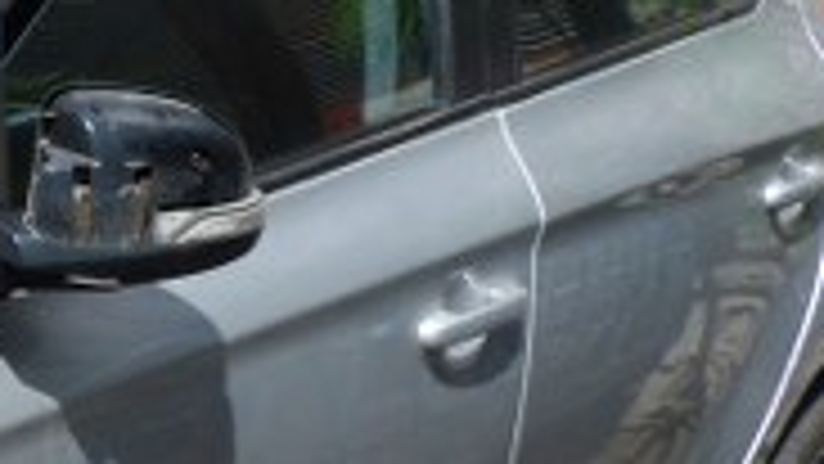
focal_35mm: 119
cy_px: 378
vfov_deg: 10.2
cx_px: -482
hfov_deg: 16.2
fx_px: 2600
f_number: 5.6
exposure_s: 1/200
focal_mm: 4.5
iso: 80
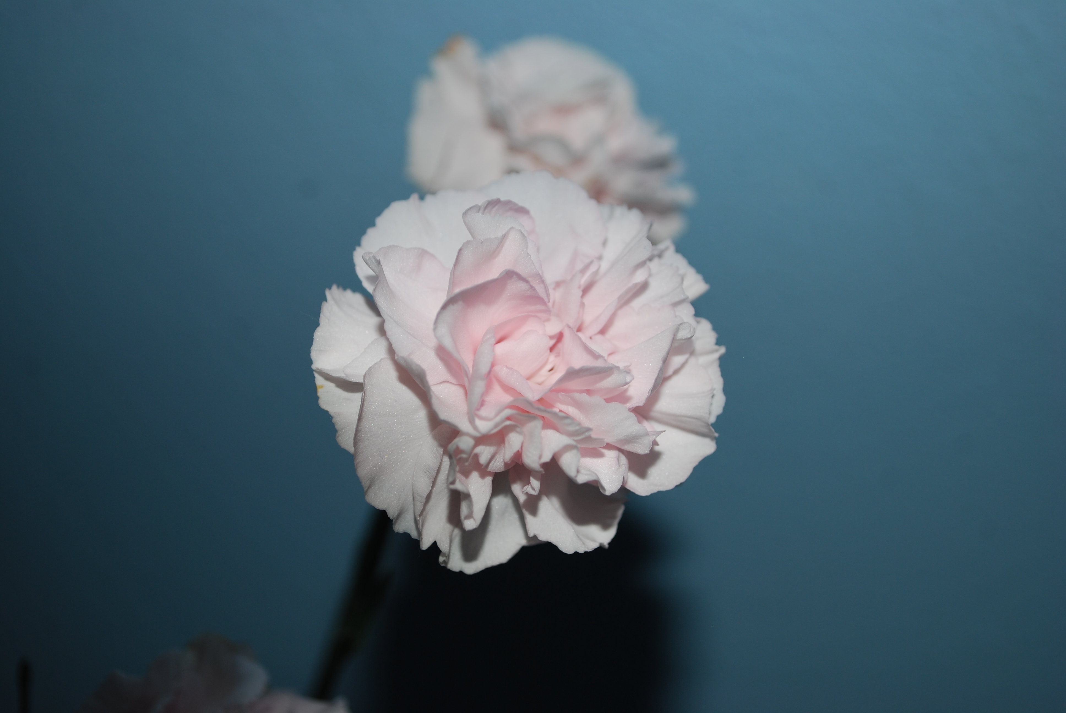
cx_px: 533
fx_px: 1601
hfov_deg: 36.8
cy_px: 356
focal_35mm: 54
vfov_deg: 25.1
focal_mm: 36
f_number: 5.3
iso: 100
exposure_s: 1/125
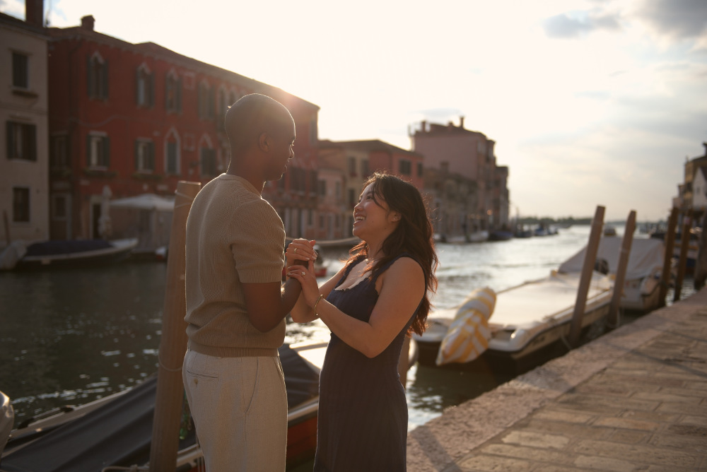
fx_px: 825
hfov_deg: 46.4
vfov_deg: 31.9
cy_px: 236
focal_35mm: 42
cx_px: 354
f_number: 2.8
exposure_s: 1/2000
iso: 200
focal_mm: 42
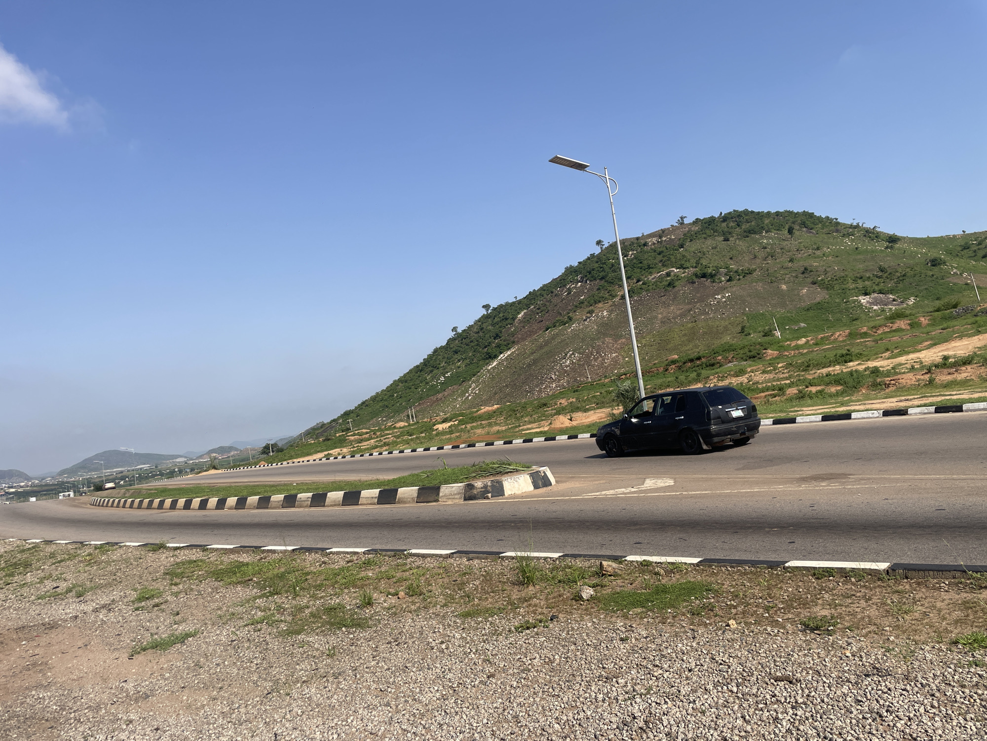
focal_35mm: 26
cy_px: 370
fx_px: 741
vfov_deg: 53.1
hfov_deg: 67.3
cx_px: 494
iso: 32
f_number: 1.6
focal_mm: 4.2
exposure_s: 1/4292
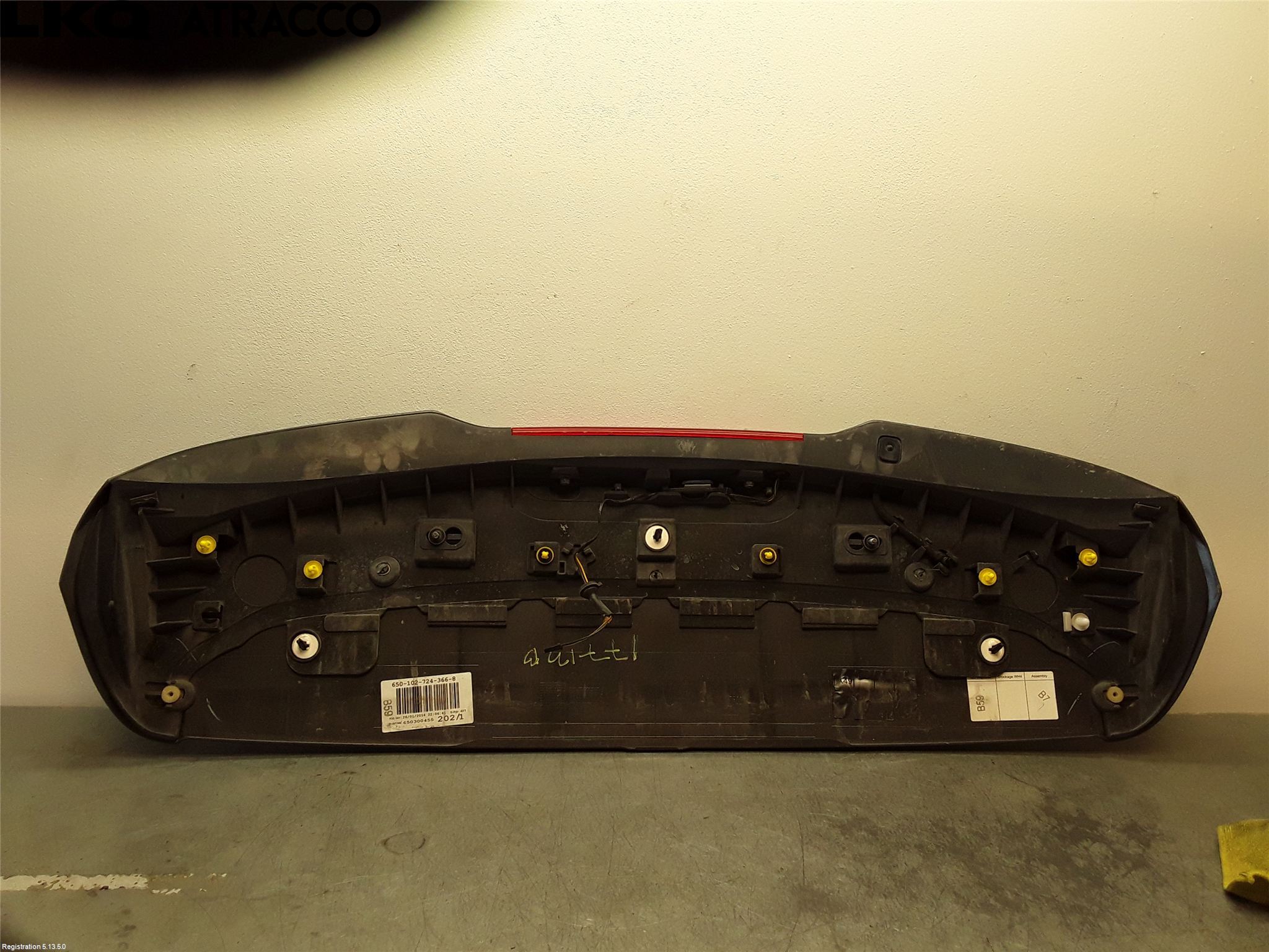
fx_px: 1026
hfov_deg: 63.4
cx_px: 634
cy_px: 476
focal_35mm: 28
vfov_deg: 49.7
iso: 40
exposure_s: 1/100
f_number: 1.9
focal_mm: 2.91
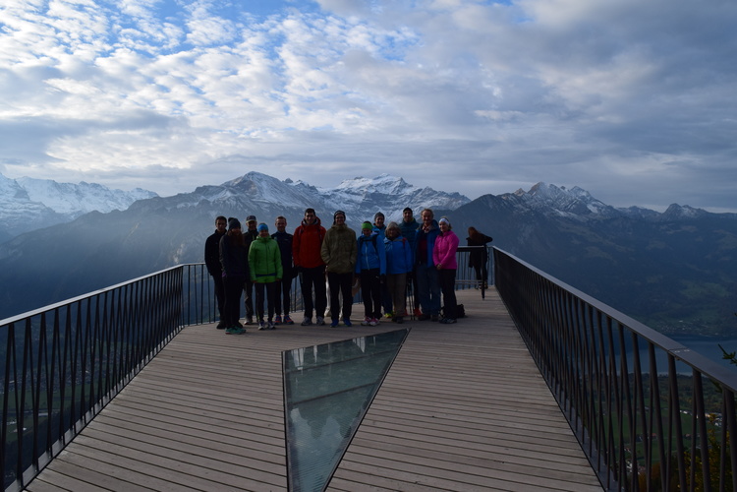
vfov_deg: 47.9
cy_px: 246
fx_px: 553
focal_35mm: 27
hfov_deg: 67.4
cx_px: 368
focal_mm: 18
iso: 400
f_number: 11
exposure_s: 1/400
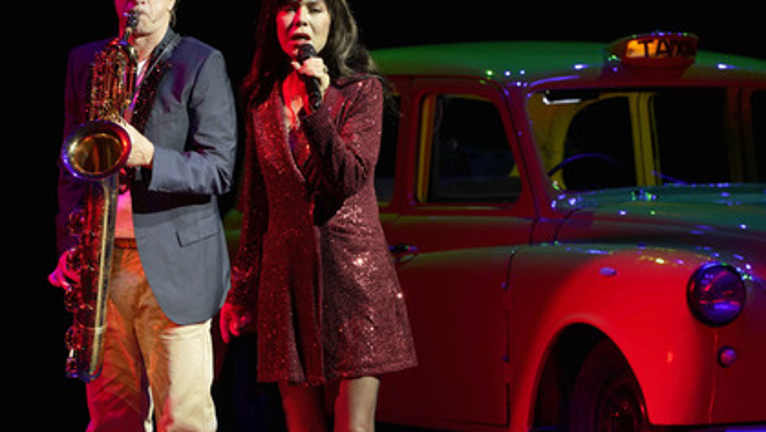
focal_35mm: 168
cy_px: 196
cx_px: 388
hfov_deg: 12.8
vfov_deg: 7.2
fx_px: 3413
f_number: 5.6
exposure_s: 1/160
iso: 1250
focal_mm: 149
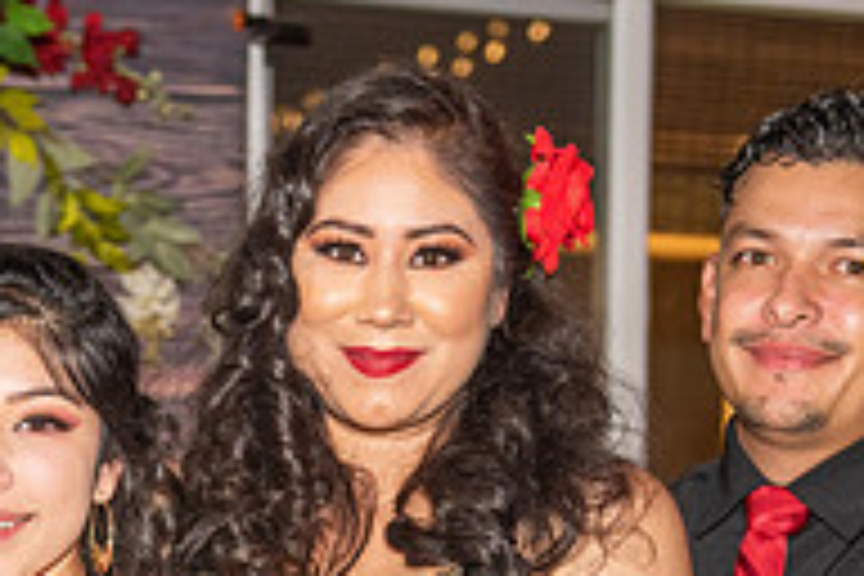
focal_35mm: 133
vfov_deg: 10.1
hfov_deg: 15.3
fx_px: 3192
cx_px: 135
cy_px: 758
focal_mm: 44
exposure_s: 1/200
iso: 800
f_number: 3.2
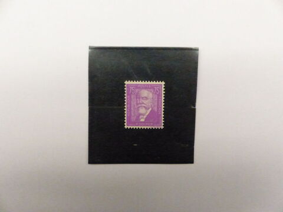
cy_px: 106
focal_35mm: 25
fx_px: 204
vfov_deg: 54.9
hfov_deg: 69.4
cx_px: 142
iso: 3200
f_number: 3.5
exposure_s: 1/320
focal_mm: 4.5
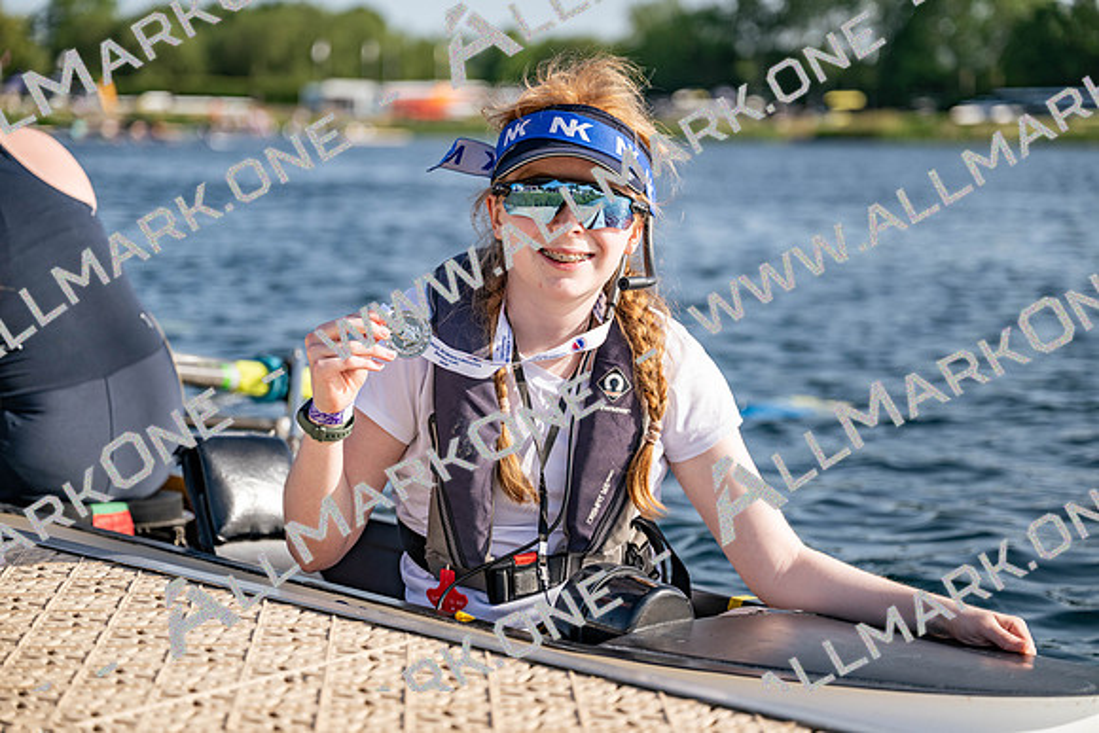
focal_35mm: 70
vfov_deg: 19.5
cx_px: 550
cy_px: 366
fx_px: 2137
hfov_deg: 28.8
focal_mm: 70
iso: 64
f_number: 2.8
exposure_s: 1/1600
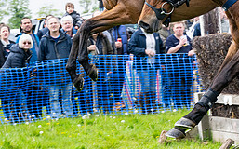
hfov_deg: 9.6
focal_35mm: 216
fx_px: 1405
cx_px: 286
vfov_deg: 6.0
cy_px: 5
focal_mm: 70
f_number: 6.3
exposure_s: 1/640
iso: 400
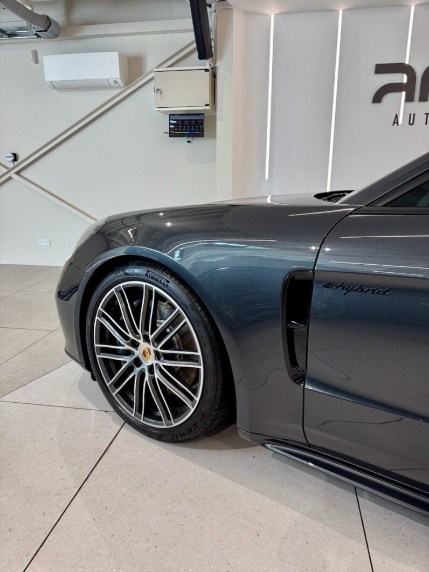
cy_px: 286
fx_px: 396
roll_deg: -0.6
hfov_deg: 56.8
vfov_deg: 71.6
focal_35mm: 24
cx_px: 214
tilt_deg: -14.9
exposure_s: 1/100
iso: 160
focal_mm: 6.76
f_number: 1.78
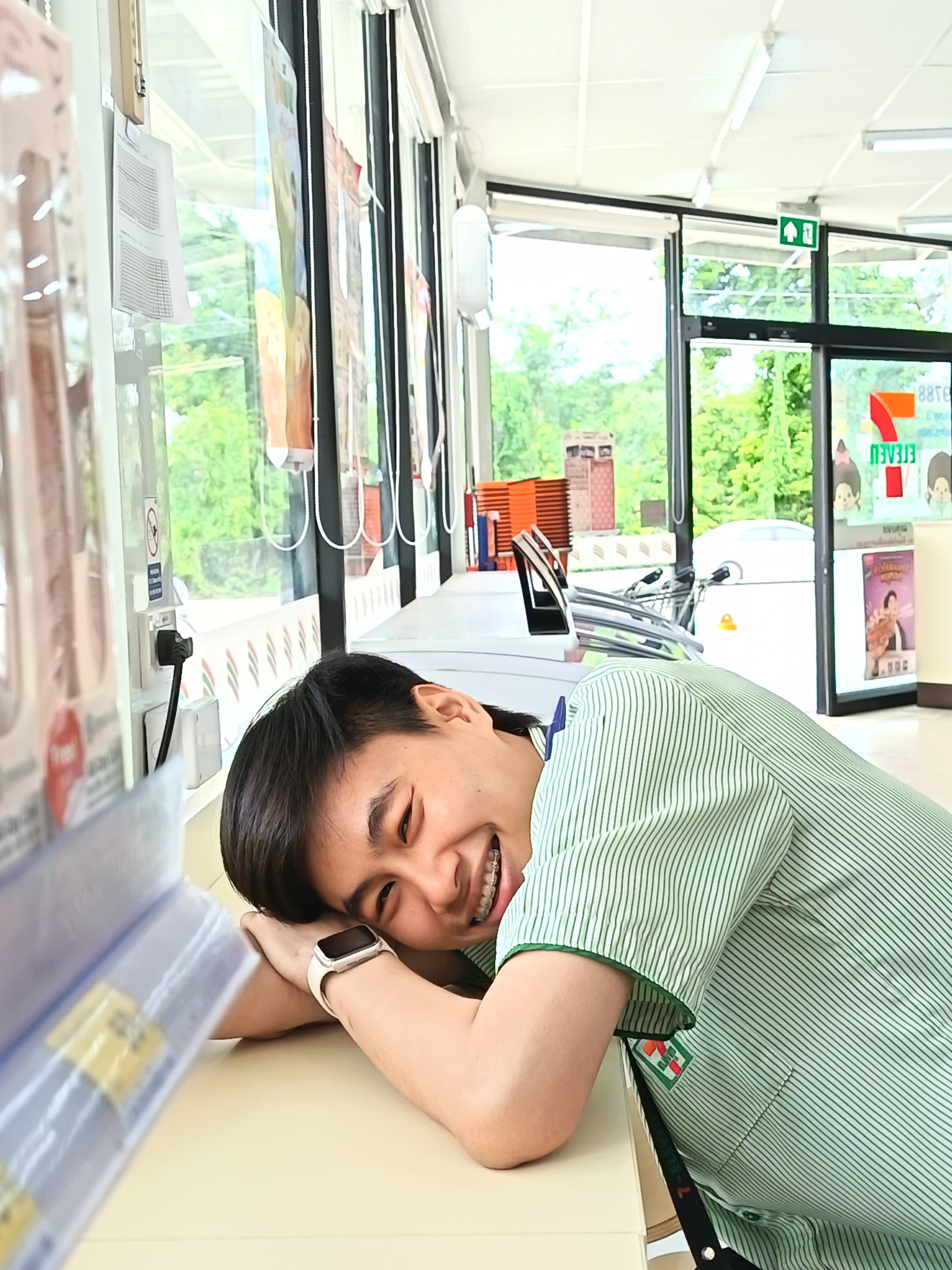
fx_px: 1760
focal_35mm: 48
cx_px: 476
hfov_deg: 30.3
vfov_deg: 39.7
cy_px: 635
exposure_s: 1/100
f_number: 1.75
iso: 202
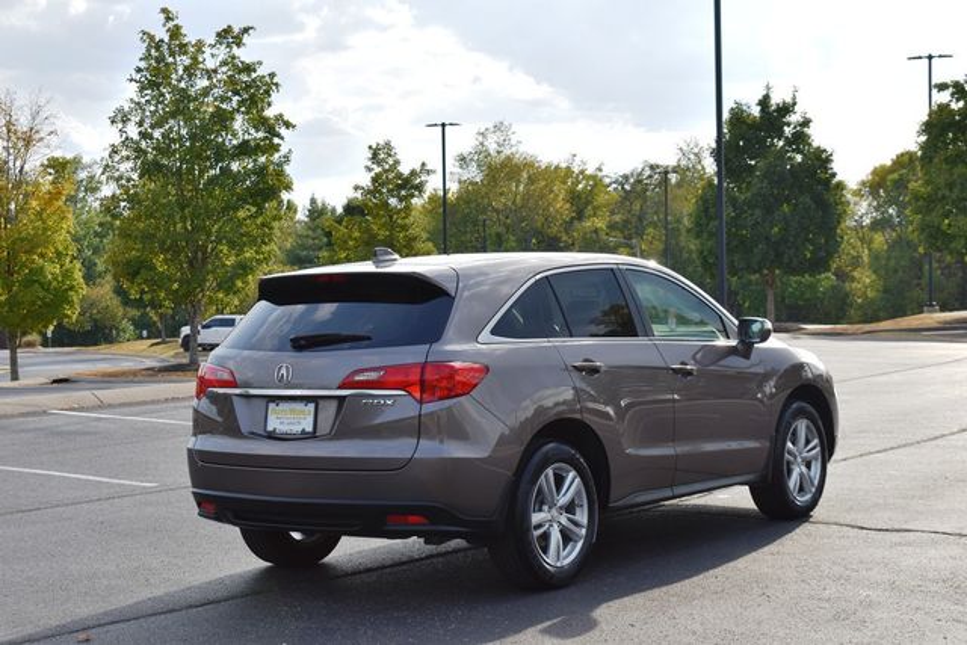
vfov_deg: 21.6
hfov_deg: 31.9
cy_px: 322
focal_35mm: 63
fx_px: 1693
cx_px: 484
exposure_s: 1/250
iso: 140
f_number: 8
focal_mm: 42
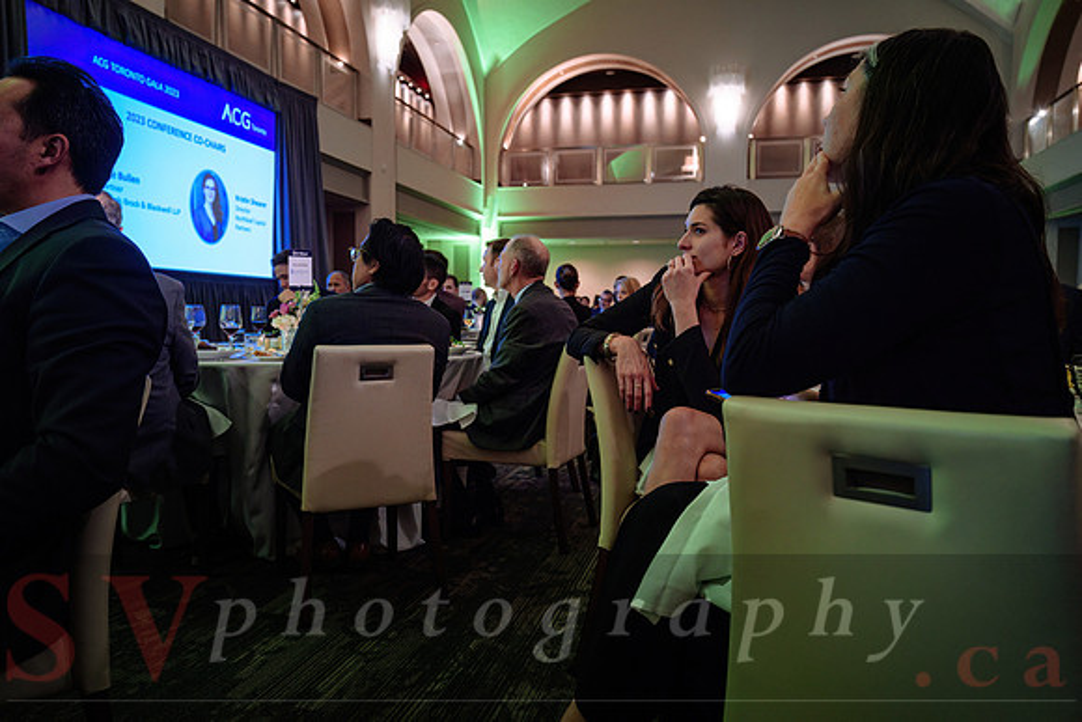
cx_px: 546
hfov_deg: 68.5
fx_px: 795
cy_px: 361
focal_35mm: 26
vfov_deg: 48.9
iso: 1000
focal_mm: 26
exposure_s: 1/40
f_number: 4
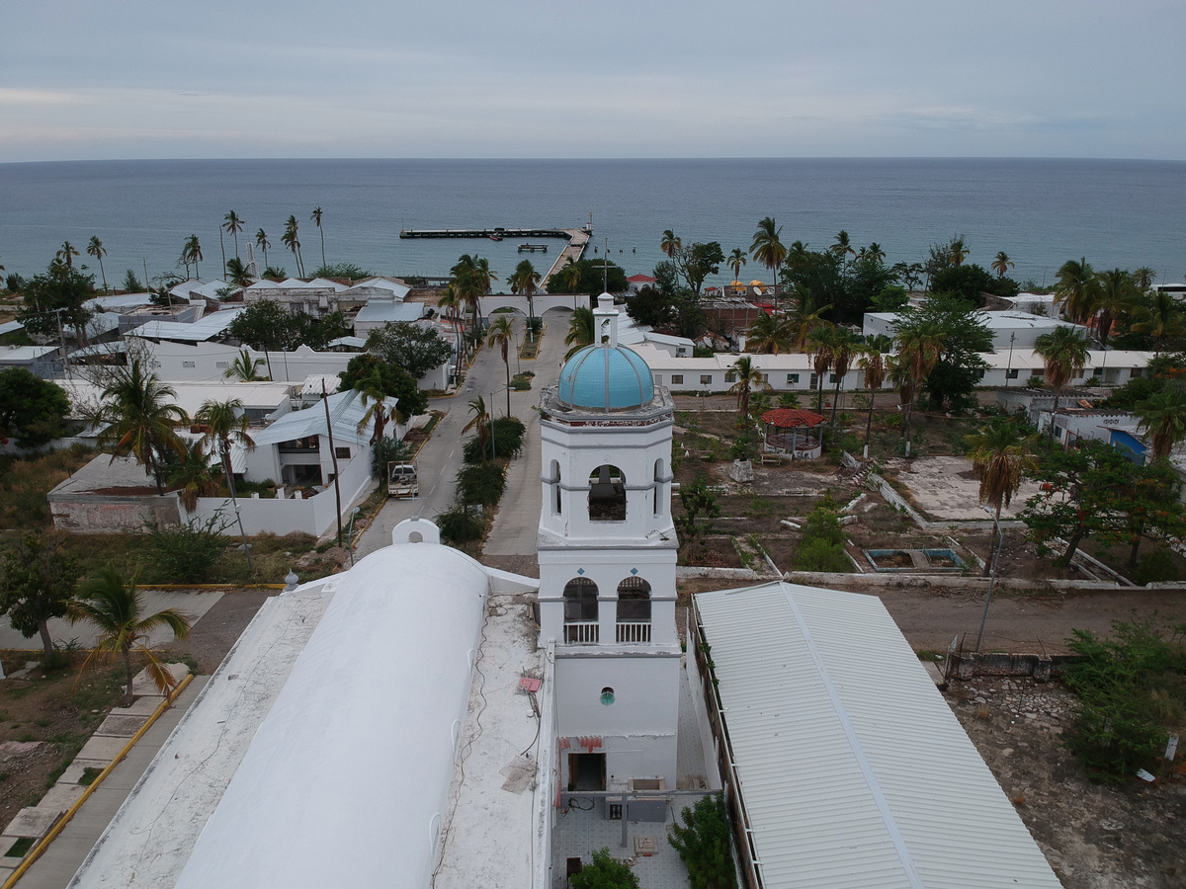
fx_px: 857
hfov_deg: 69.4
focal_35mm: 25
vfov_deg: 54.9
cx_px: 593
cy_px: 444
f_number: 2.6
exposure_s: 1/640
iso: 100
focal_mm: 4.49
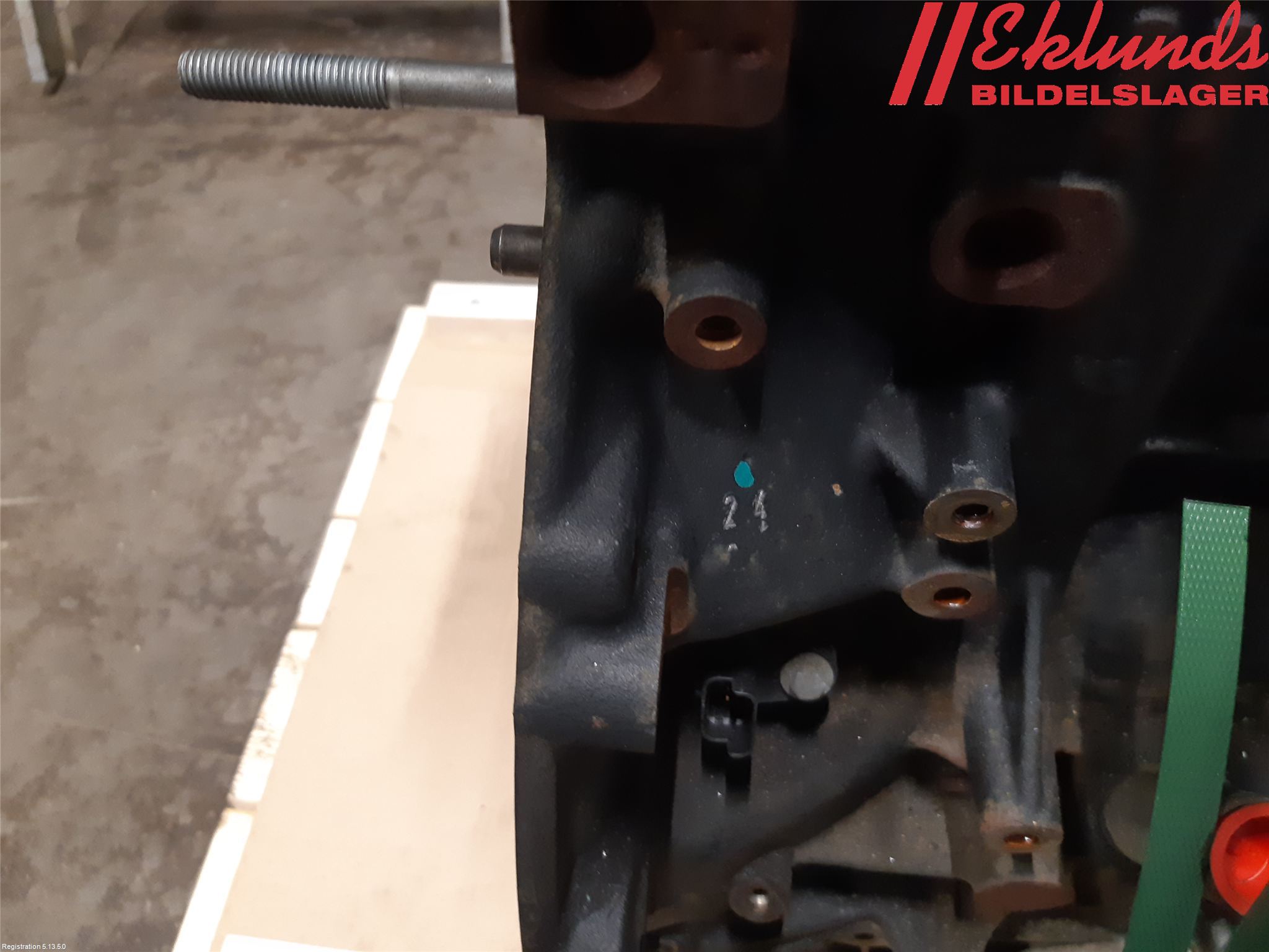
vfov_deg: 53.1
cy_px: 476
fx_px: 953
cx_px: 634
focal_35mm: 26
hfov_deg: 67.3
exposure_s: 1/40
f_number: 1.7
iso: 200
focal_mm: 3.93
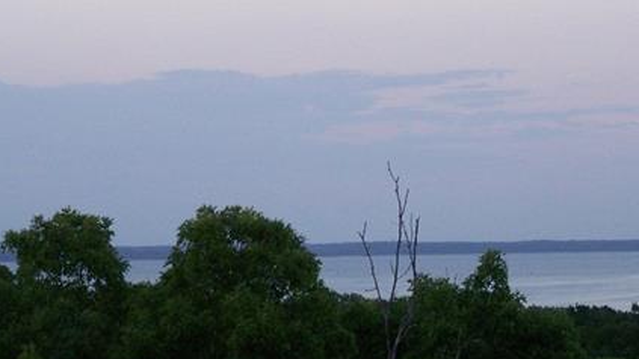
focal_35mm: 193
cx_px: 421
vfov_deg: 6.3
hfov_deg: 11.1
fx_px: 3270
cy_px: 181
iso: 160
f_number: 3.2
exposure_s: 1/100
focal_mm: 19.4
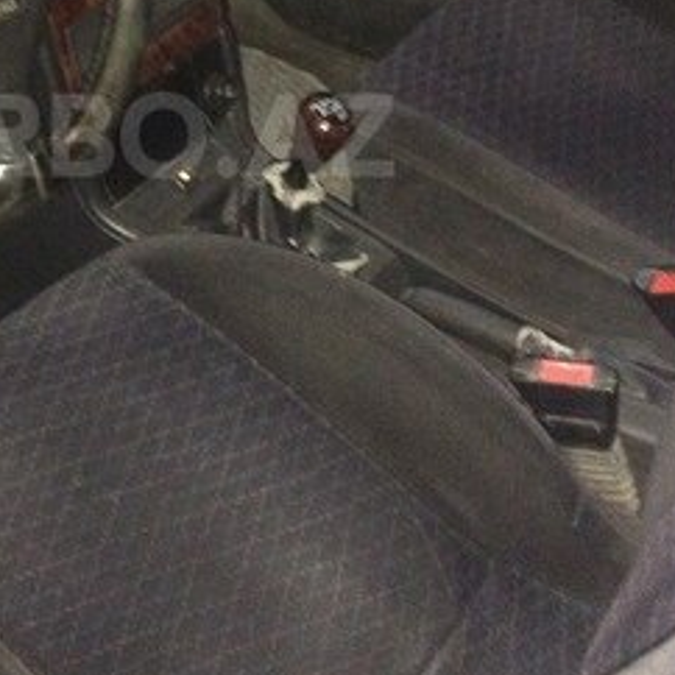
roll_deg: +5.4
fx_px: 1544
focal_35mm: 70
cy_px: 135
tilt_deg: -32.9
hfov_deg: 24.2
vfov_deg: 24.3
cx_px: 109
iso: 800
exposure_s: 1/17
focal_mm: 4.15
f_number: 2.2
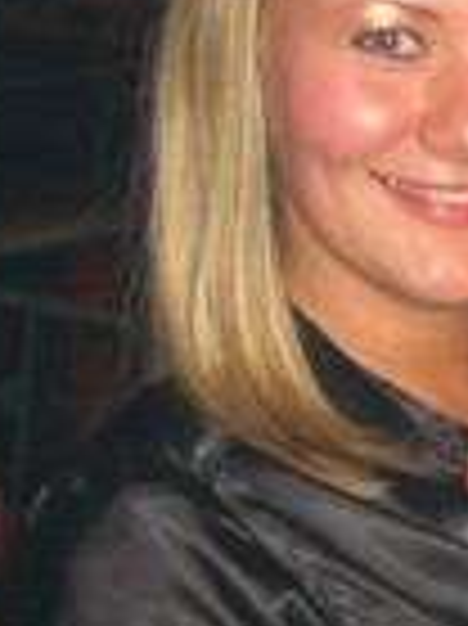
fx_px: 2961
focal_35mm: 164
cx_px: 922
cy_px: 446
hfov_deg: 8.6
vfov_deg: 12.0
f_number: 2.8
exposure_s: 1/60
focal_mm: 7.9
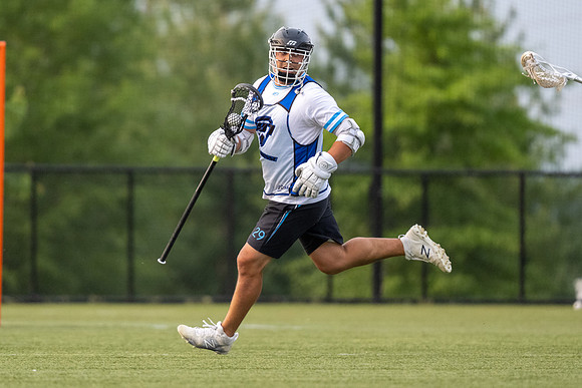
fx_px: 11686
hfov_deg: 2.9
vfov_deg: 1.9
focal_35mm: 723
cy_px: 170
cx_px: 261
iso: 2800
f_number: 5.6
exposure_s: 1/1000
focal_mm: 500
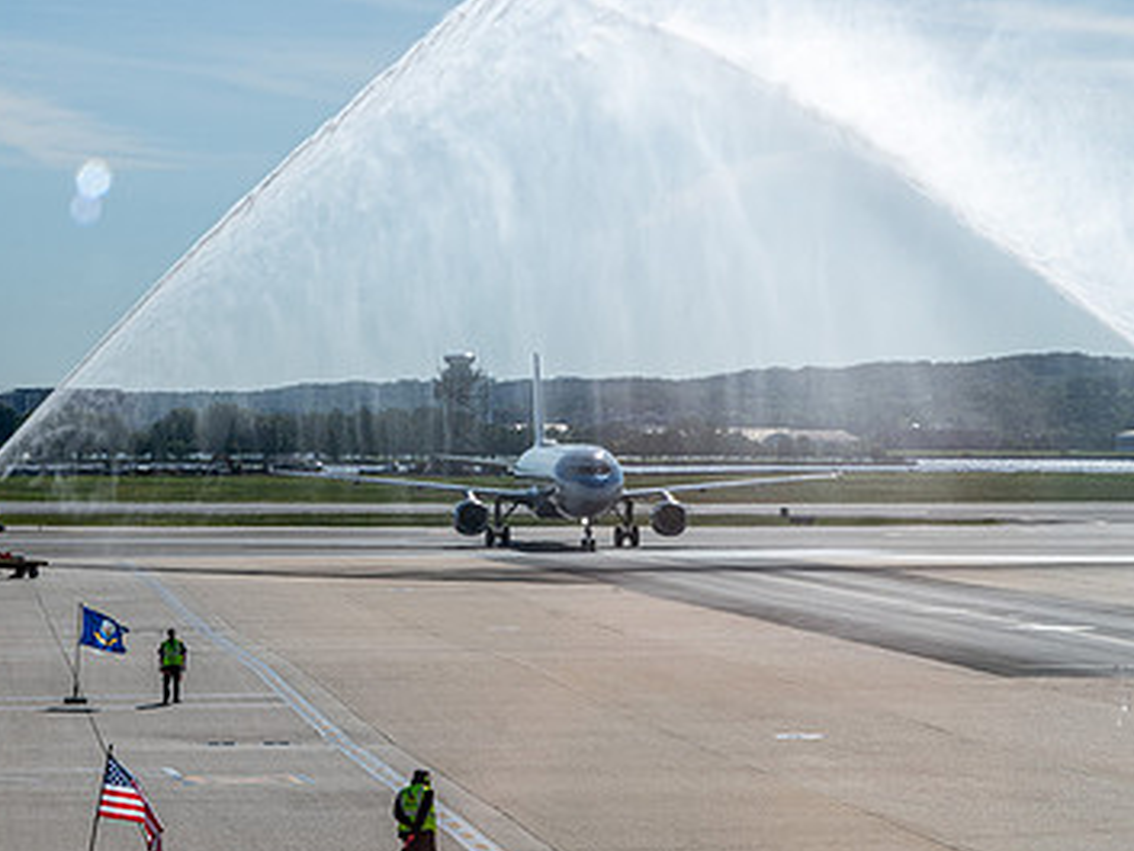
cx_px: 557
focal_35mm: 138
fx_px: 4522
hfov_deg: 14.3
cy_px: 483
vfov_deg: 10.8
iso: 100
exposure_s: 1/125
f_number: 16
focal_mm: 48
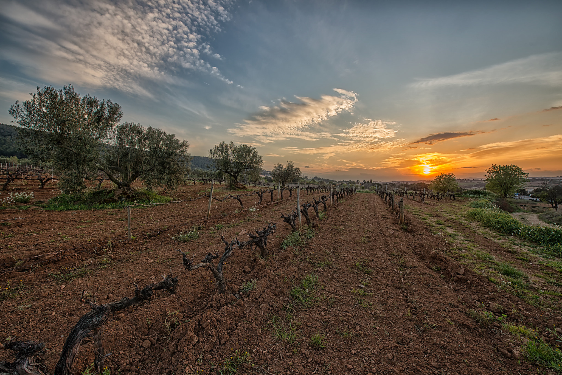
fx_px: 219
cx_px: 281
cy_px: 188
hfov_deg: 104.2
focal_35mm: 14
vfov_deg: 81.3
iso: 100
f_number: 9
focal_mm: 14
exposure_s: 1/60
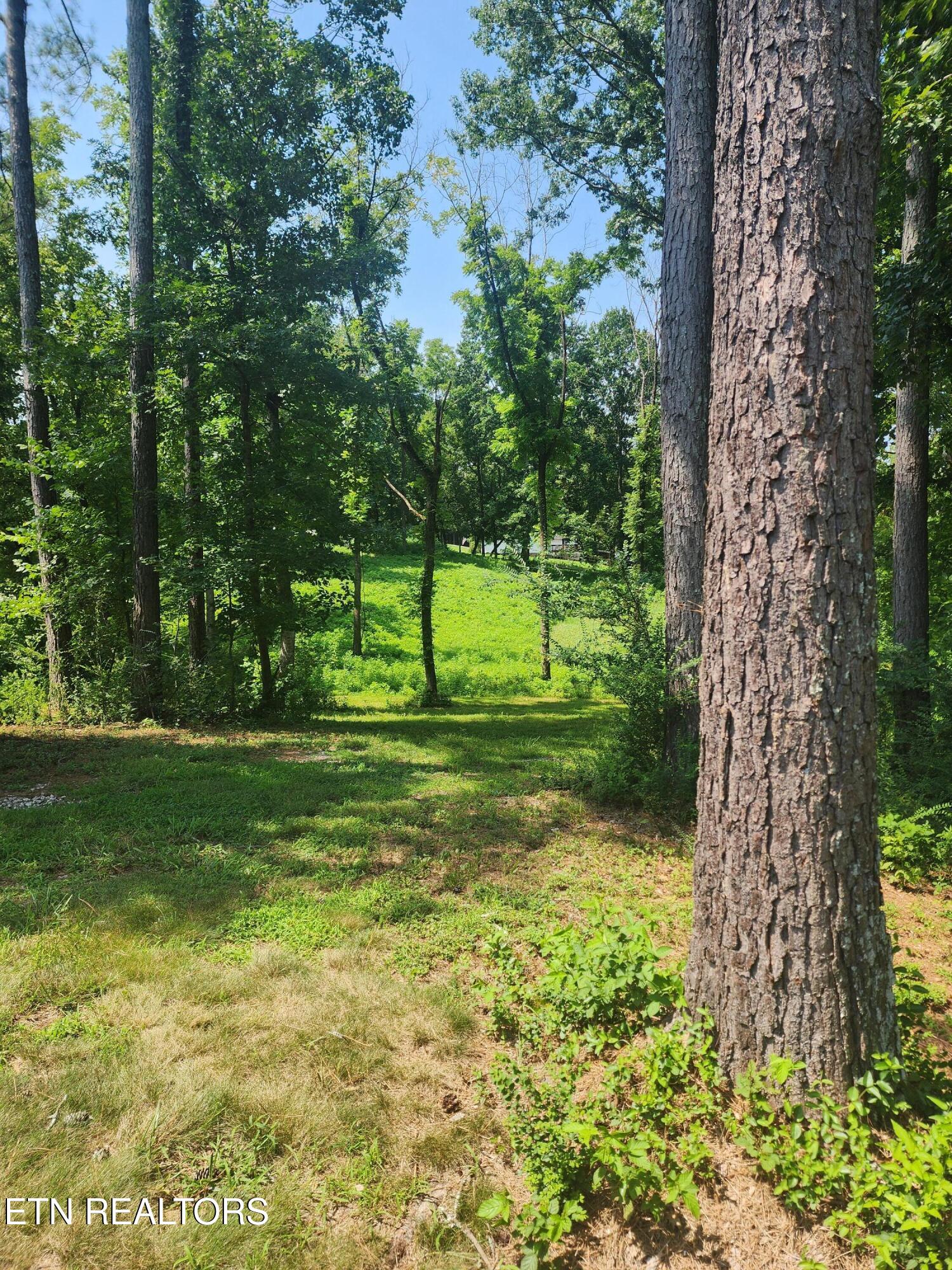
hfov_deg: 58.9
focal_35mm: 23
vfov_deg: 73.9
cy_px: 635
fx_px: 843
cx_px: 476
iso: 12
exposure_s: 1/430
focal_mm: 6.4
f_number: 1.8
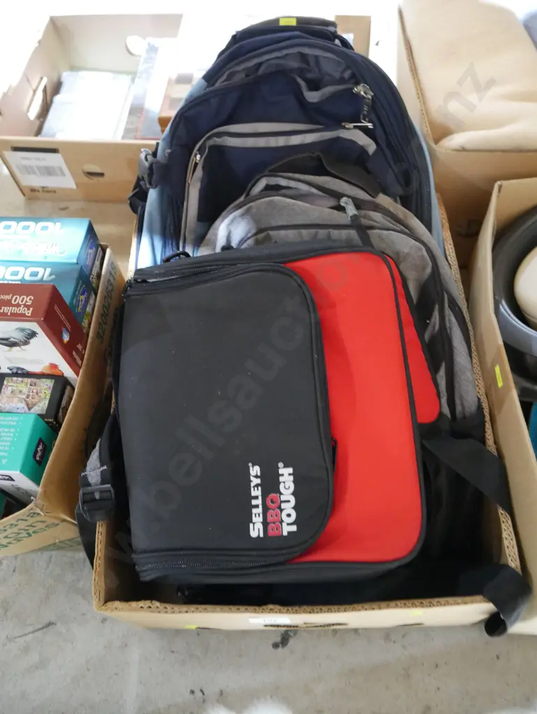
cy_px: 357
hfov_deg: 49.8
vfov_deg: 63.4
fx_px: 579
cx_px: 268
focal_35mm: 28
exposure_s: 1/25
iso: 3200
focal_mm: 14
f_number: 4
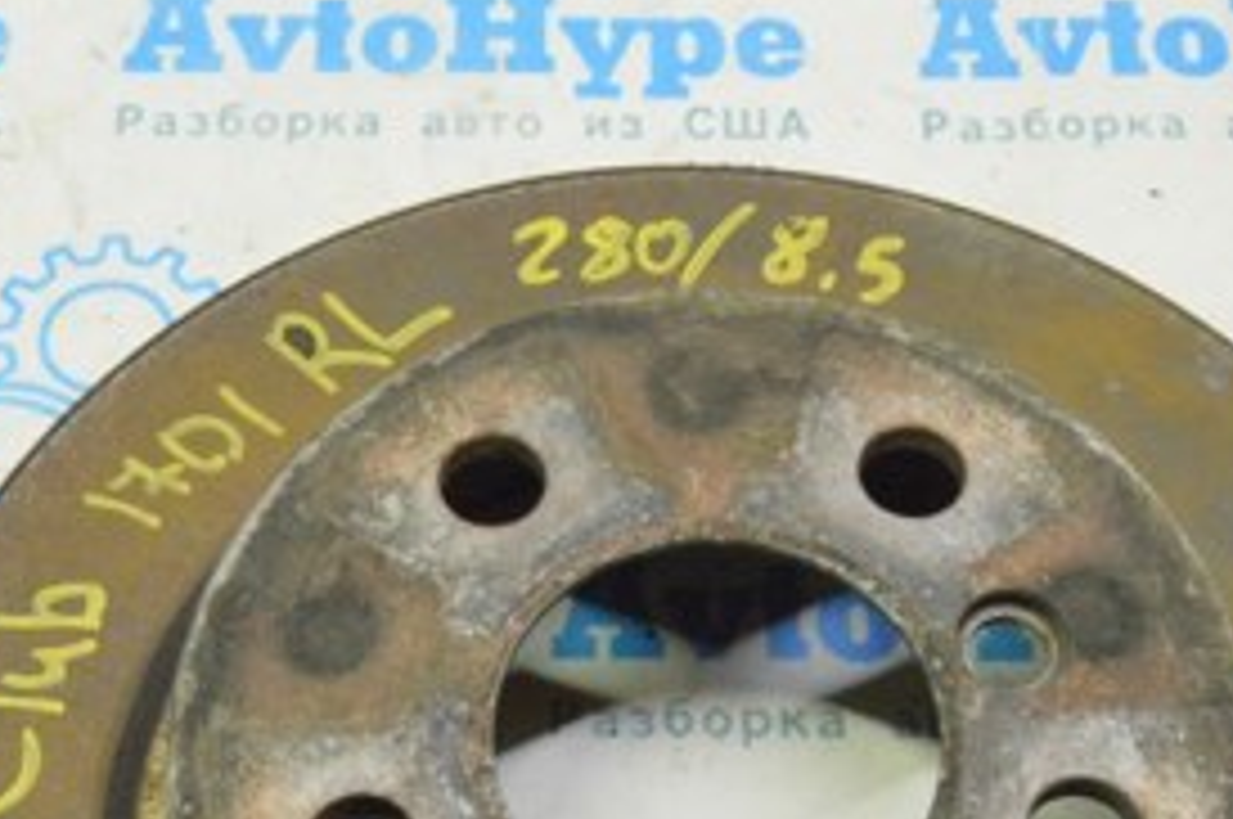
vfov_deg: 17.2
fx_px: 2634
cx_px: 580
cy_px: 848
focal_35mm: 77
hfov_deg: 26.3
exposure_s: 1/20
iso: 6400
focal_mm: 22
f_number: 20
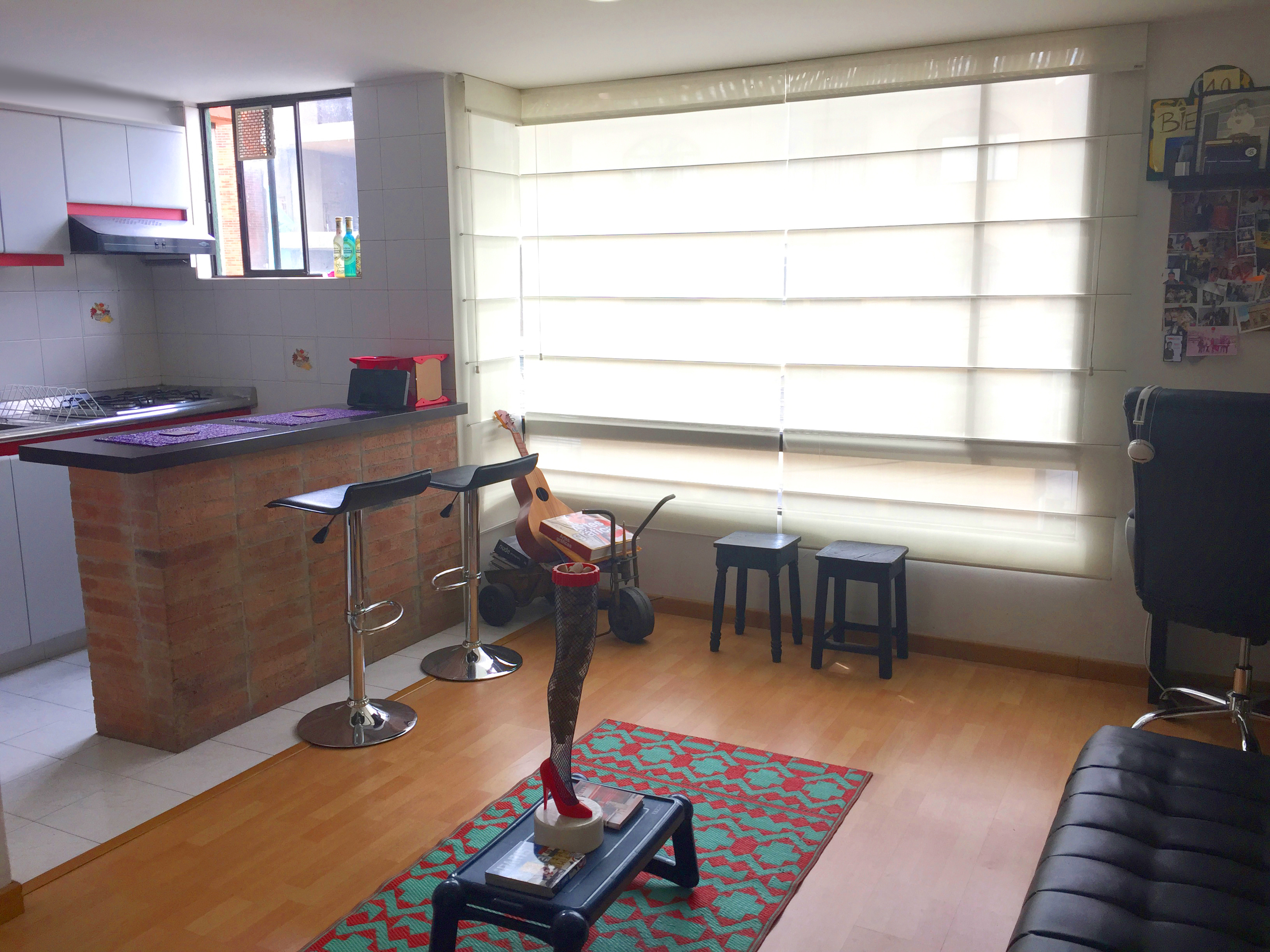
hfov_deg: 61.7
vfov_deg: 48.2
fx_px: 1064
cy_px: 476
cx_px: 635
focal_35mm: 29
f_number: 2.2
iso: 50
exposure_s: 1/120
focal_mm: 4.15
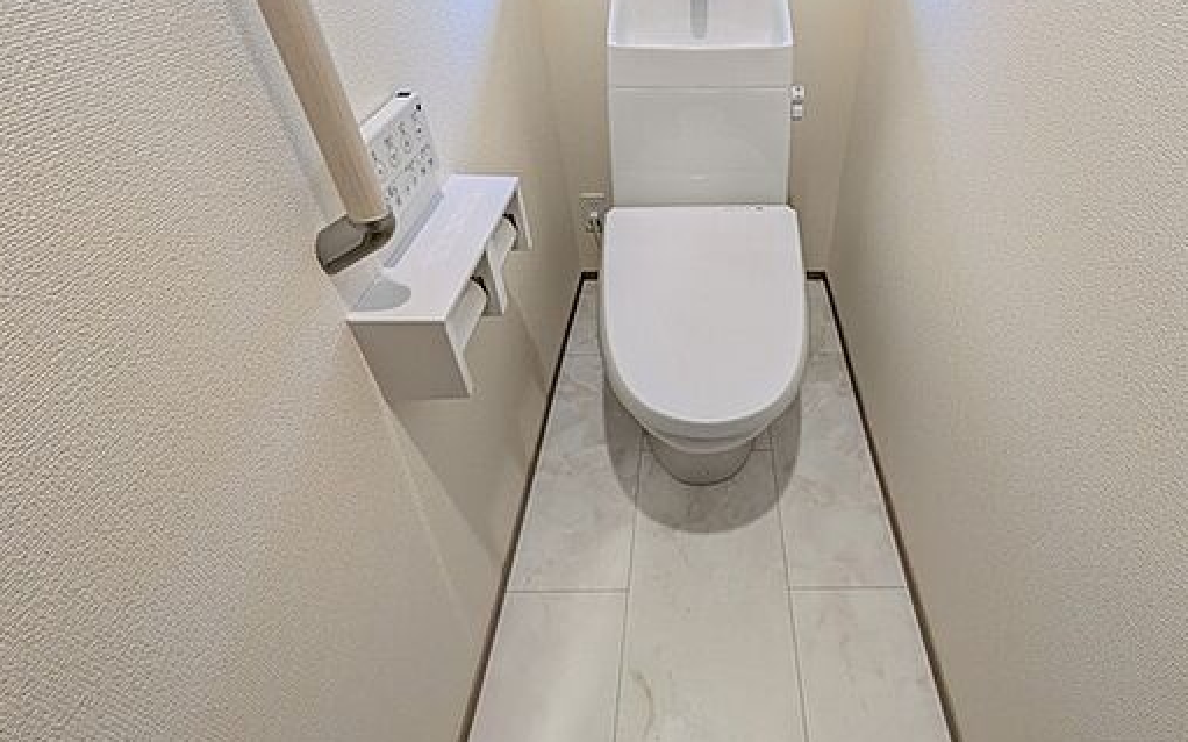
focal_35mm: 18
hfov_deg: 90.1
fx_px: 583
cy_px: 252
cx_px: 704
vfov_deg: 63.4
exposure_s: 1/60
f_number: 2.2
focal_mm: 1.83
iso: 107
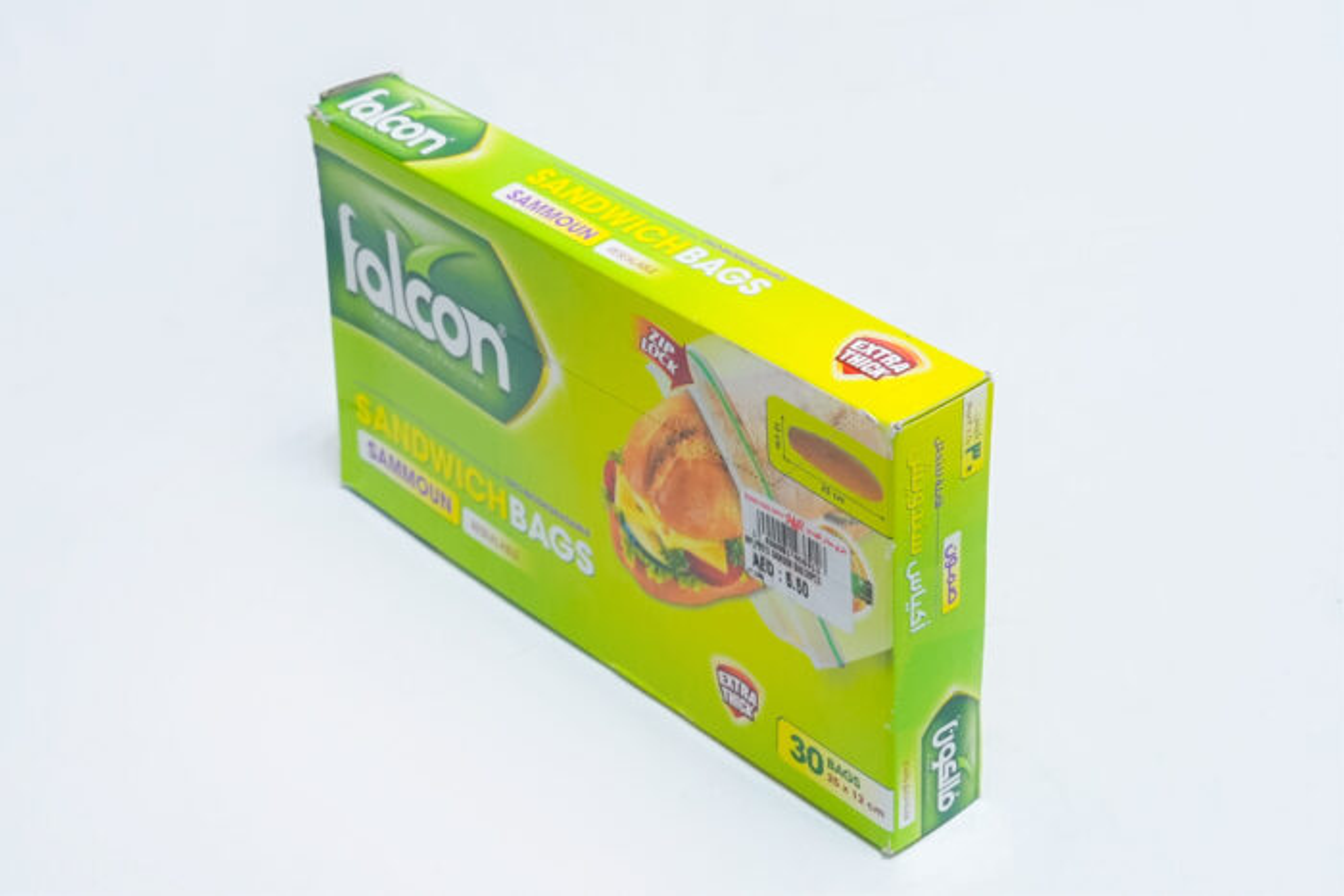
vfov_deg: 23.8
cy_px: 448
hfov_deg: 35.0
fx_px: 2128
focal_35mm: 57
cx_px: 672
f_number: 11
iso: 3200
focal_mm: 38
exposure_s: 1/125
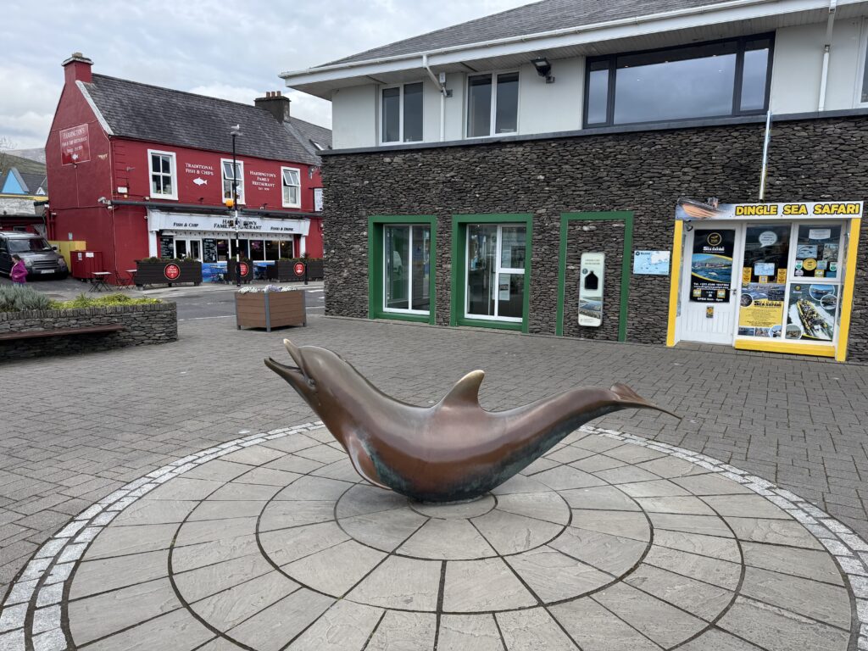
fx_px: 602
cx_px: 434
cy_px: 326
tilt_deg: -6.9
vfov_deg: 56.8
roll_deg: -0.2
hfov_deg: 71.6
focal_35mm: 24
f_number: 1.78
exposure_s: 1/2415
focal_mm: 6.76
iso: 80
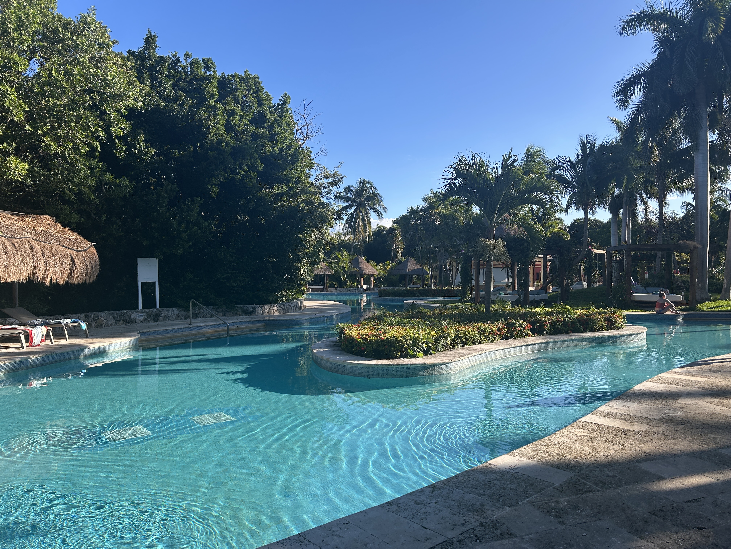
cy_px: 274
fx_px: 549
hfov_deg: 67.3
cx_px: 366
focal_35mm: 26
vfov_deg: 53.1
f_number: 1.5
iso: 50
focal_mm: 5.7
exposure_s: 1/2299
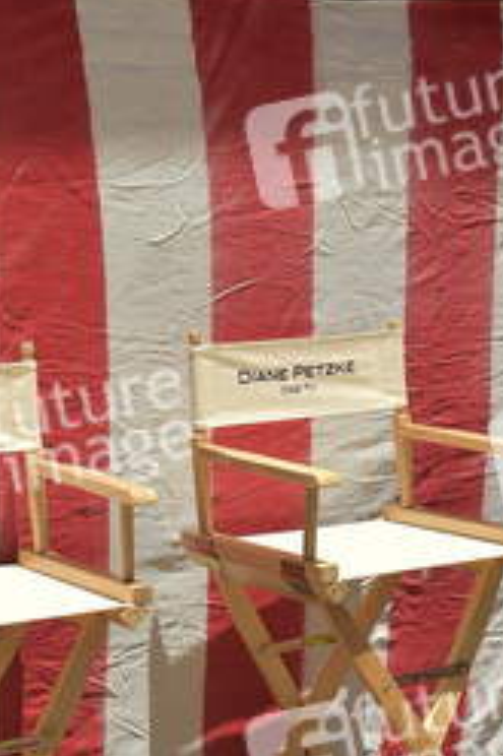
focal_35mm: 71
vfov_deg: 27.9
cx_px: 127
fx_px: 1490
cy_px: 594
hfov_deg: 19.0
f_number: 11
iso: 160
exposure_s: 1/250
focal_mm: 44
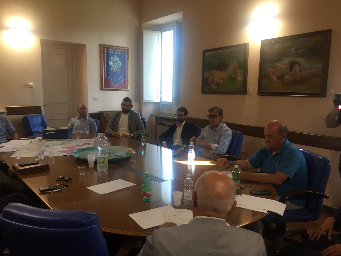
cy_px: 128
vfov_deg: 48.2
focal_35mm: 29
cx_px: 170
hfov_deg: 61.7
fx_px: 286
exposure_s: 1/33
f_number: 2.2
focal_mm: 4.15
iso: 32
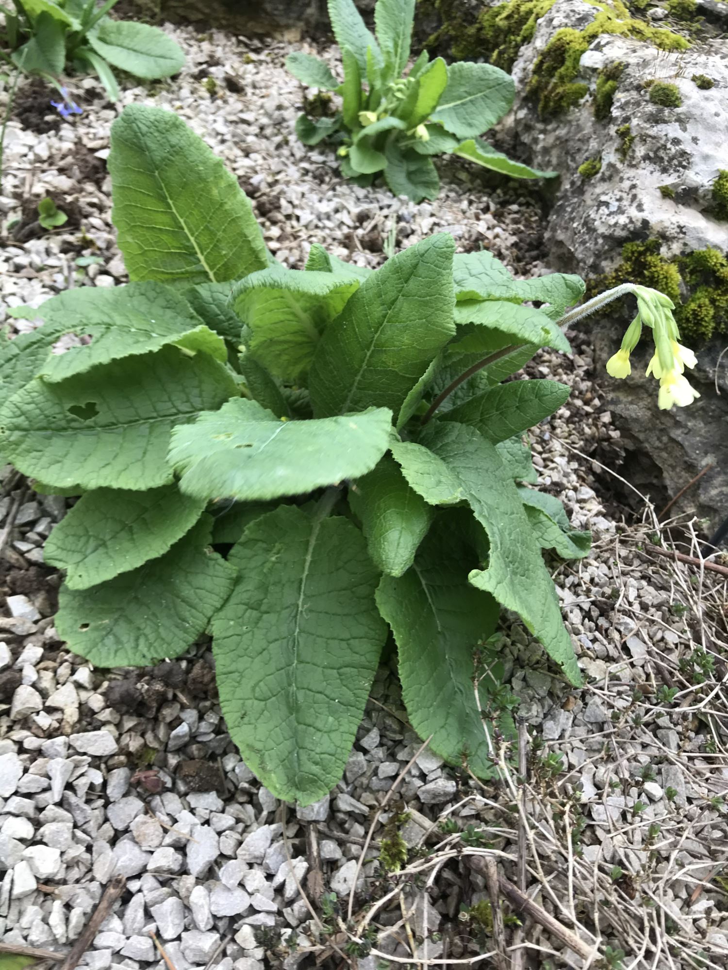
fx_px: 785
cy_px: 485
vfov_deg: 63.4
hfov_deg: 49.7
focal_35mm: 28
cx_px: 364
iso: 25
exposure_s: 1/100
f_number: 1.8
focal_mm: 3.99
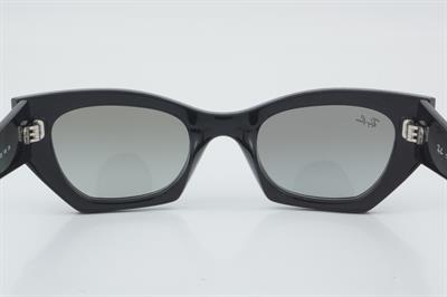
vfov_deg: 16.5
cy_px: 148
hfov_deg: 24.6
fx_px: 1024
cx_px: 224
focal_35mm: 82
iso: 100
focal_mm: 55
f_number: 32
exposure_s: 1/3
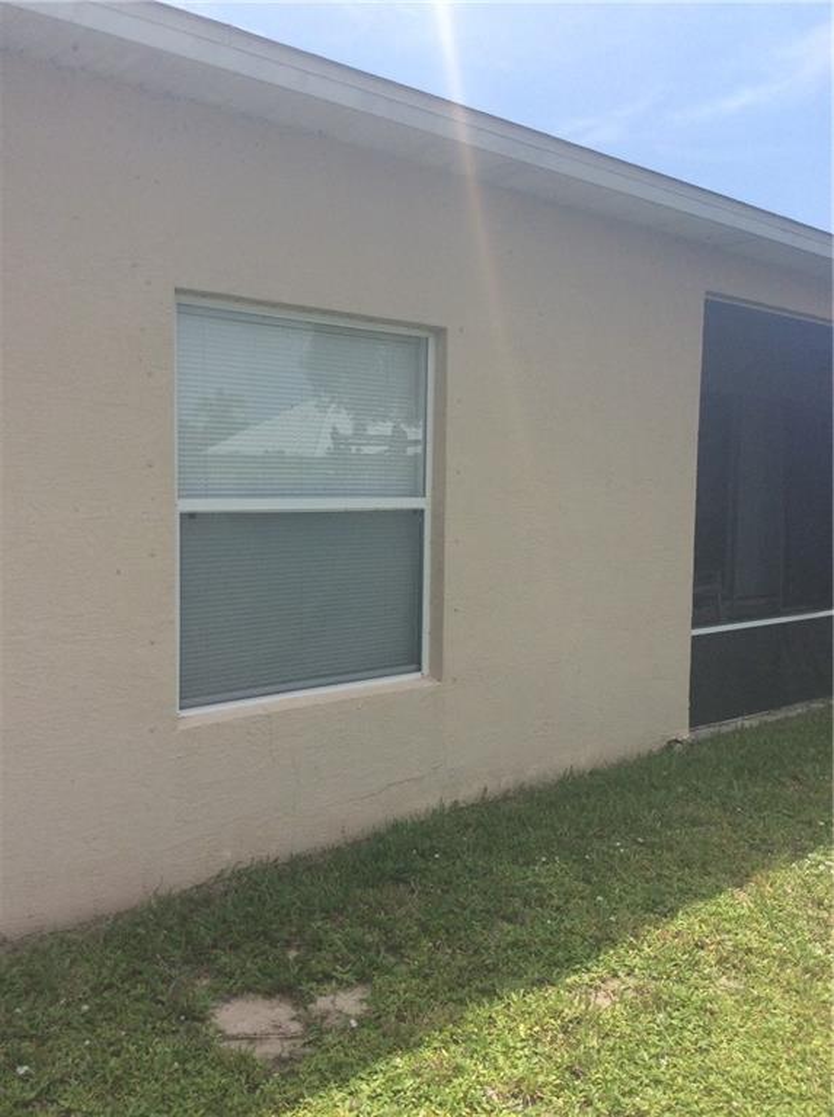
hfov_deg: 44.0
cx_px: 417
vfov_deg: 56.9
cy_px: 558
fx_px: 1031
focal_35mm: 32
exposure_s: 1/1330
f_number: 2.4
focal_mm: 3.3
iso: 32
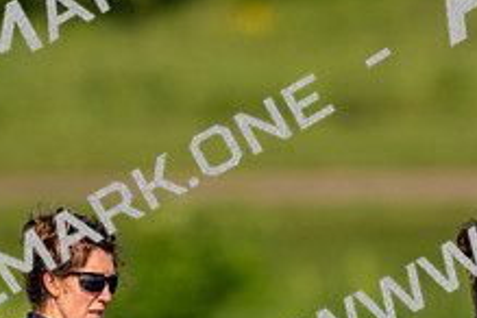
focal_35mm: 2385
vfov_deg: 0.6
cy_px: 365
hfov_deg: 0.9
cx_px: 562
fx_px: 31599
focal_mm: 600
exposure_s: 1/2500
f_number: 4
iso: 220
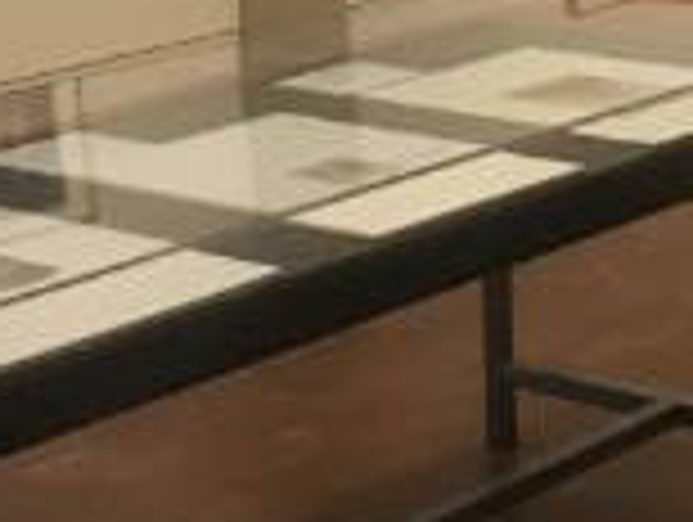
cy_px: -25
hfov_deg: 15.5
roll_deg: +1.7
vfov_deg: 11.7
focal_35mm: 125
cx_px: 677
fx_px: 2506
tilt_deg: -9.5
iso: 200
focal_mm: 4.15
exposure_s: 1/30
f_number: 2.2
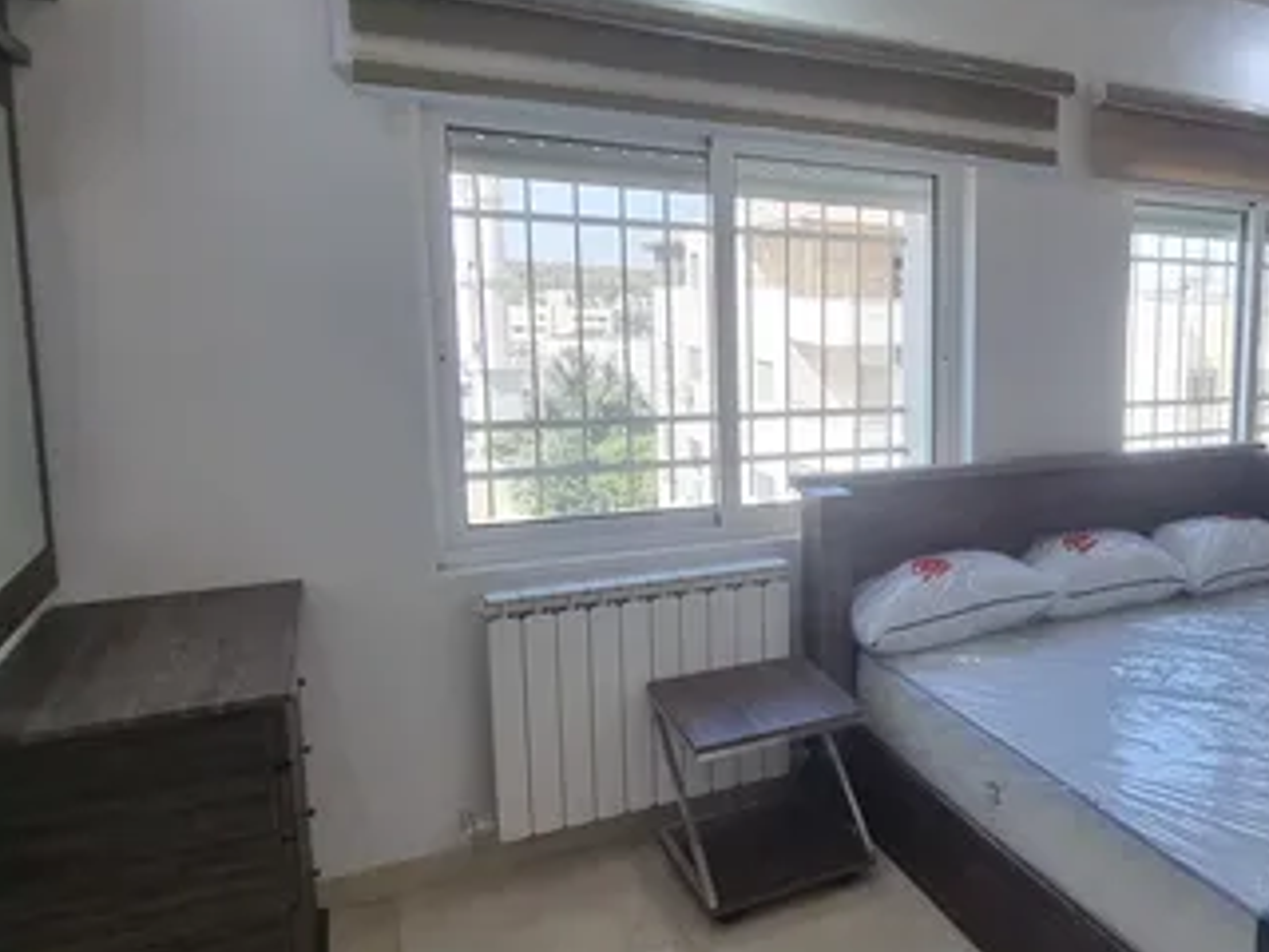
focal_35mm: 26
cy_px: 464
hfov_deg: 61.4
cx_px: 1027
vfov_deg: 53.1
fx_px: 953
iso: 64
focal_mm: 2.2
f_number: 2.2
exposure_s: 1/100
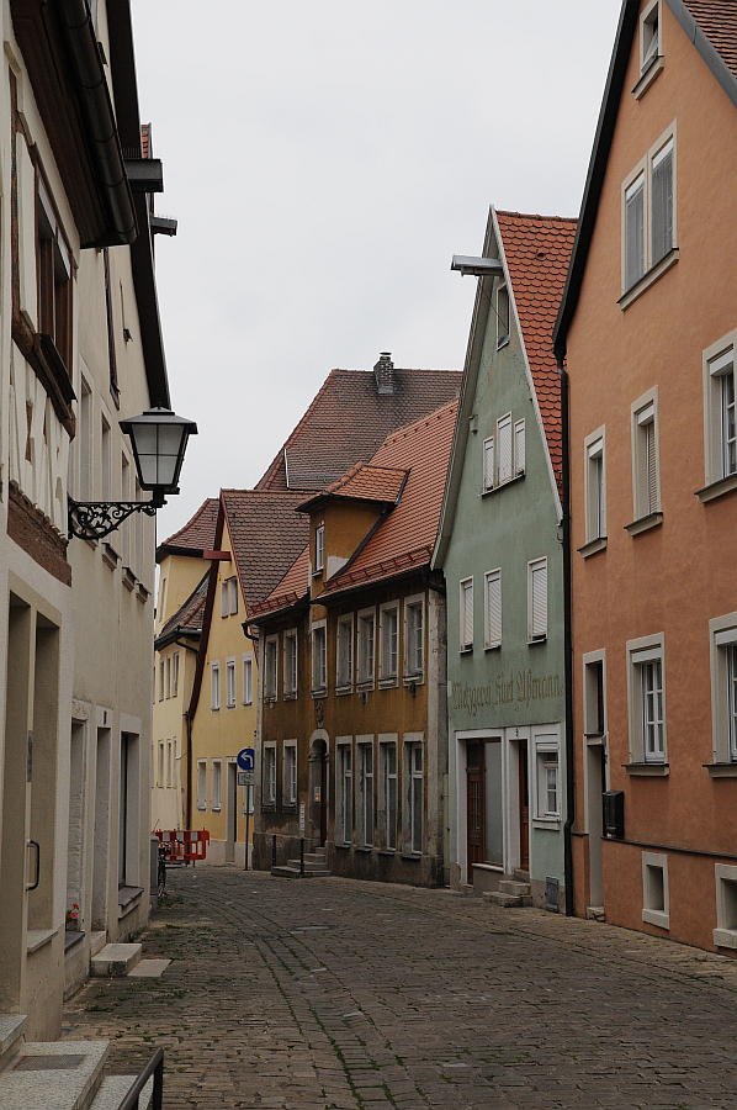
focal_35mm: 60
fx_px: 1847
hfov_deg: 22.6
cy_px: 555
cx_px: 368
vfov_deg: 33.4
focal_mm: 40
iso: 800
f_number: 7.1
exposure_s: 1/200
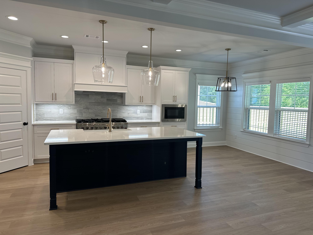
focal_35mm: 24
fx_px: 217
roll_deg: -1.1
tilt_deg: -5.8
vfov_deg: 56.8
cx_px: 156
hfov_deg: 71.6
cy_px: 118
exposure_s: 1/120
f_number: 1.78
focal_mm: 6.86
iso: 64
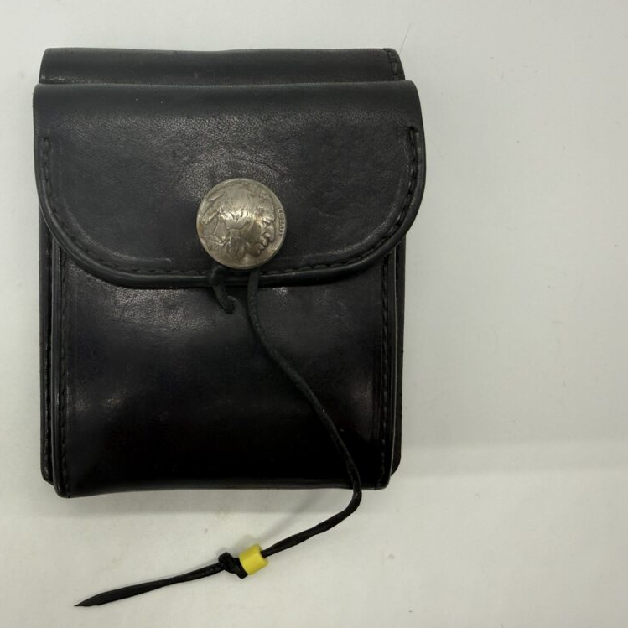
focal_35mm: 29
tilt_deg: -89.1
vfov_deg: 55.6
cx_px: 247
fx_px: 595
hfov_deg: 55.2
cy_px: 318
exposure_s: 1/127
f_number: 2.2
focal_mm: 2.22
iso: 40
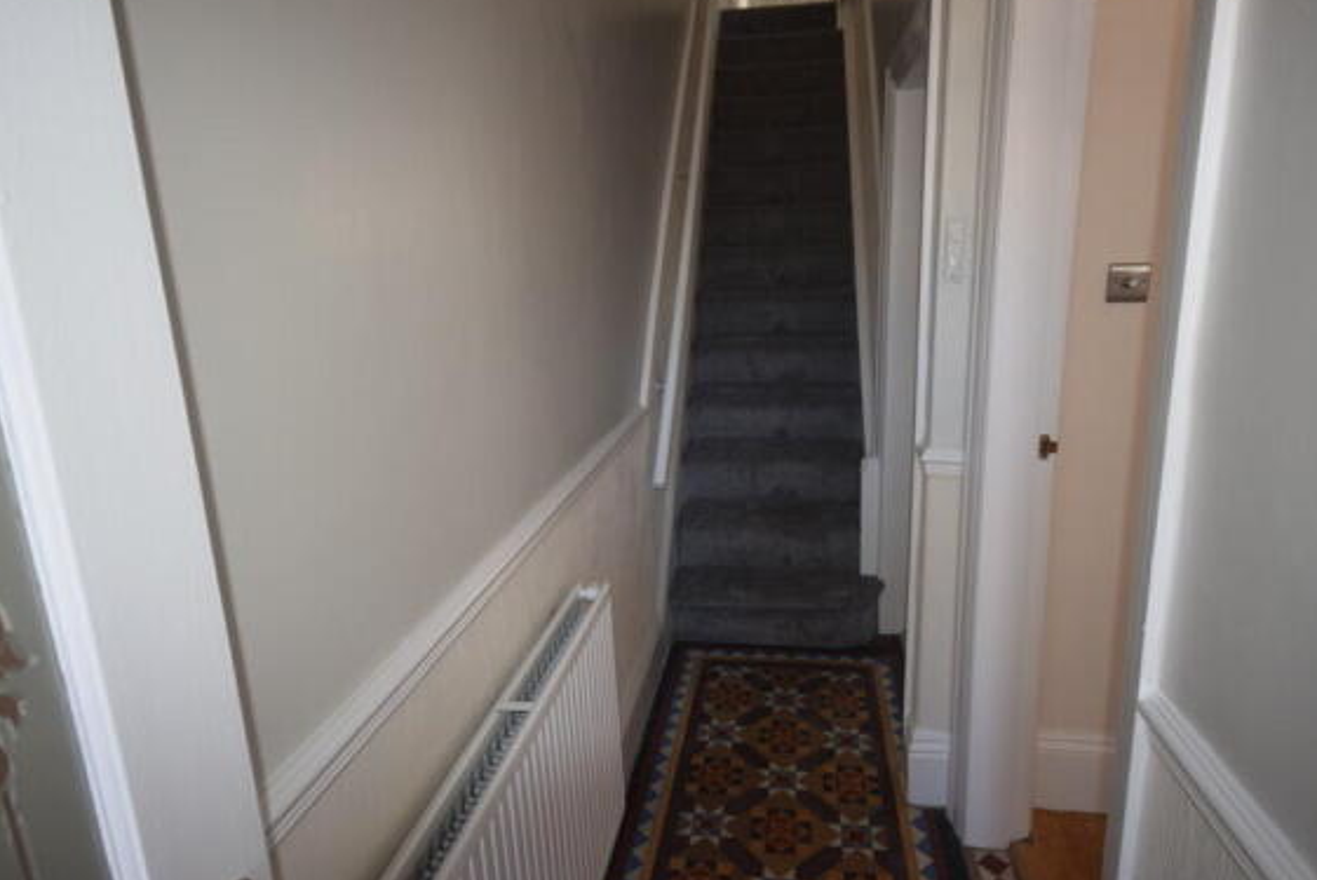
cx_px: 689
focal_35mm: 21
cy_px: 421
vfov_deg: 59.6
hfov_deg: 81.1
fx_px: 769
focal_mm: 12
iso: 800
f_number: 5
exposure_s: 1/100
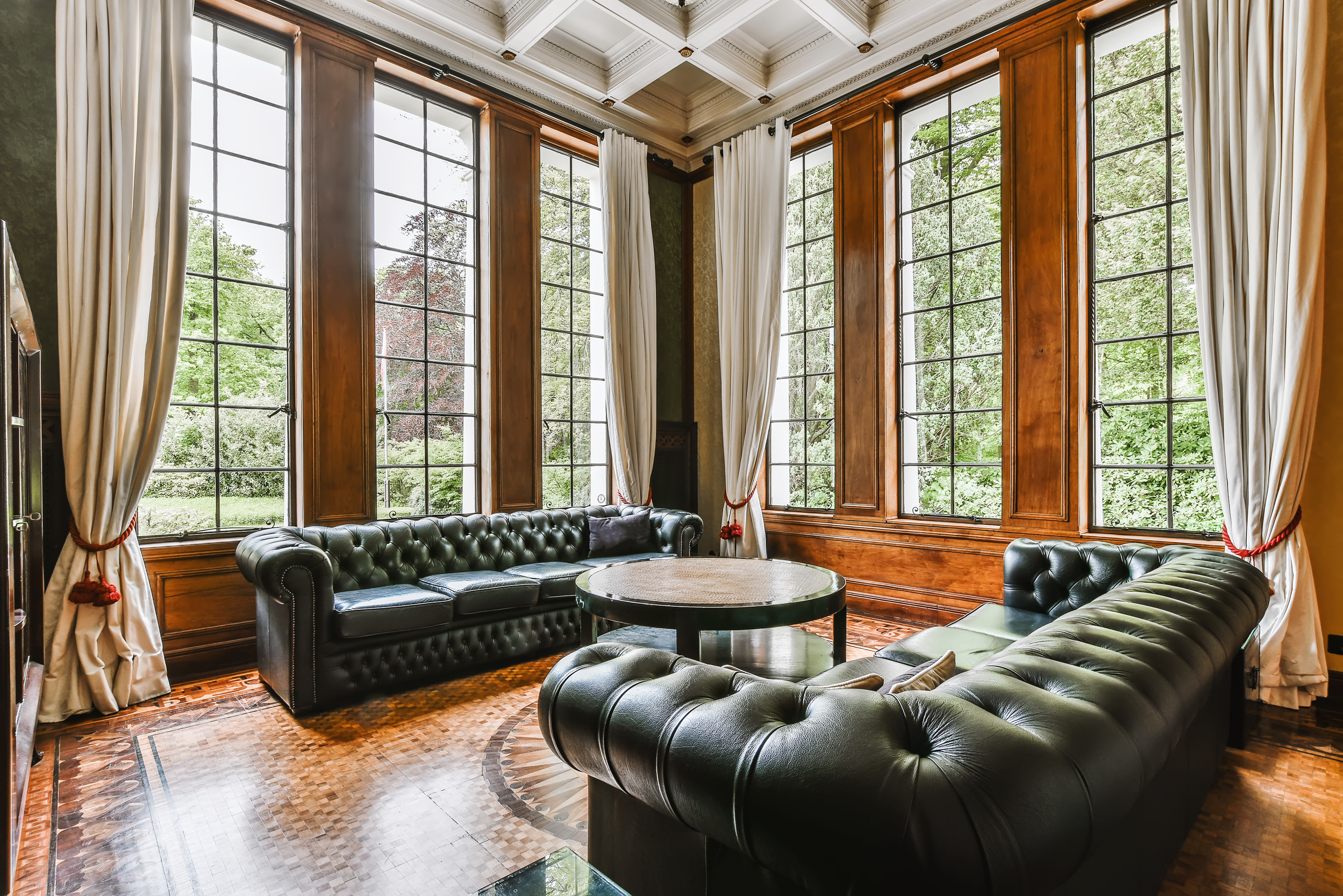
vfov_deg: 72.1
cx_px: 672
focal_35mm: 16
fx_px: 615
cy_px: 448
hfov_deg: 95.0
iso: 100
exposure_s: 1/6
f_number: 11
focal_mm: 11
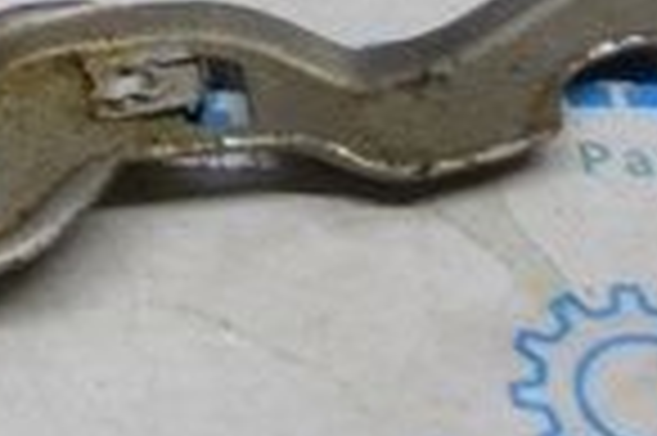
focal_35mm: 232
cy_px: -600
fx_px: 4229
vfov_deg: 5.7
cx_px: -711
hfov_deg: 8.4
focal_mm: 22
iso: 400
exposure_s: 1/100
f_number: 5
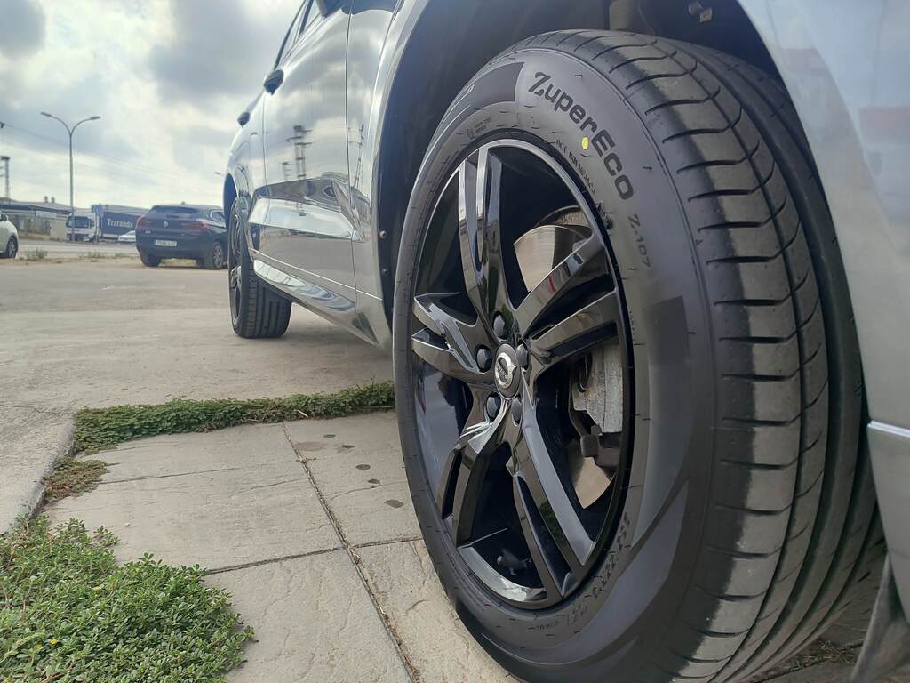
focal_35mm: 25
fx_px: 657
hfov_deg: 69.4
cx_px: 455
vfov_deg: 54.9
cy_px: 342
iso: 50
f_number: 1.89
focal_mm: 5.95
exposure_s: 1/598
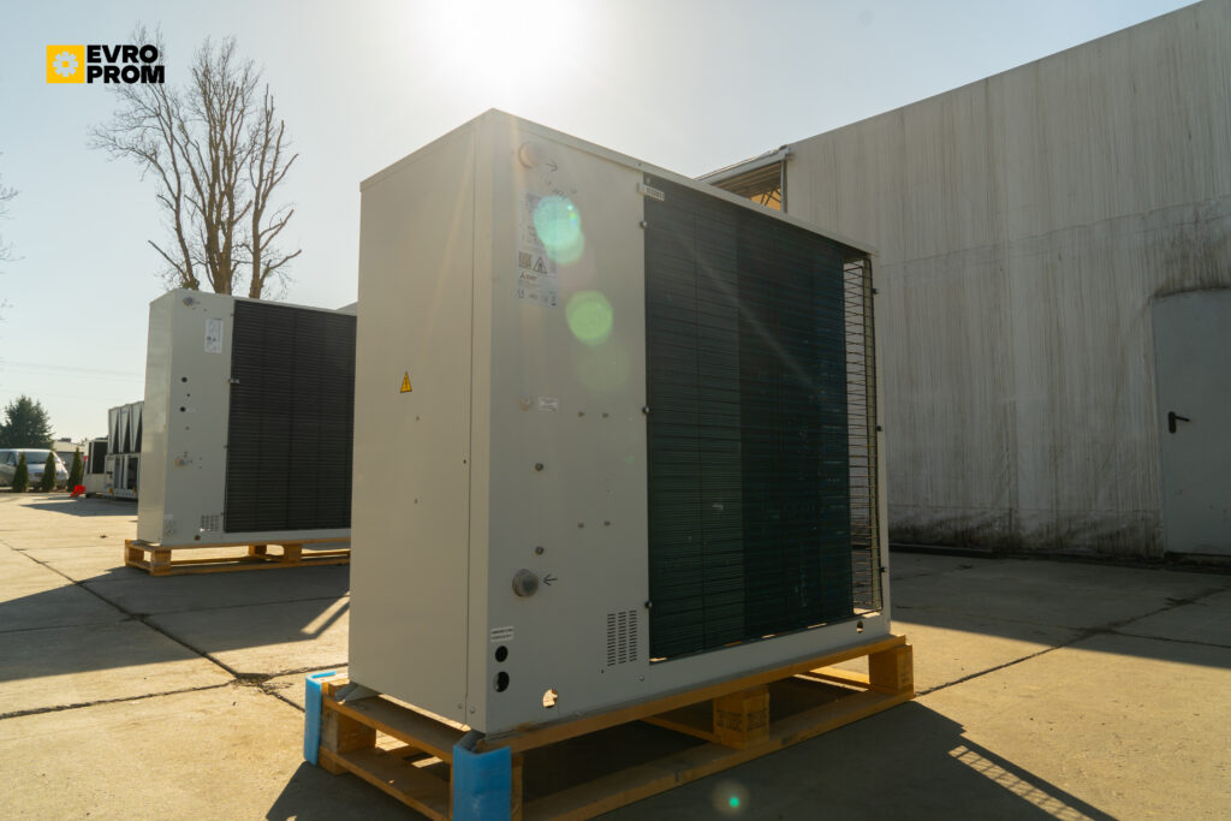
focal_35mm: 24
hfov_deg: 73.7
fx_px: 821
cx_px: 616
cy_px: 410
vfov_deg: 53.1
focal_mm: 24
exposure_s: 1/100
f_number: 7.1
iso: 100
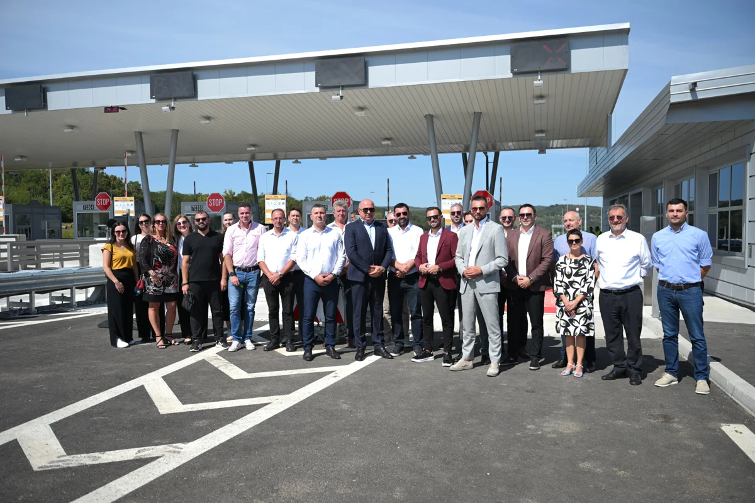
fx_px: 608
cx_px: 378
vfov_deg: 45.0
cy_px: 252
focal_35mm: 29
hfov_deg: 63.7
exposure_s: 1/800
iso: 50
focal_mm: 29
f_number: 3.5
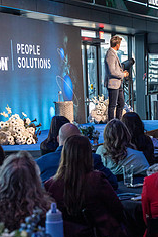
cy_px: 155
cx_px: 94
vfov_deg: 18.0
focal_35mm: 113
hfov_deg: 12.1
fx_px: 743
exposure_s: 1/200
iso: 6400
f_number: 4.5
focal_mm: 59
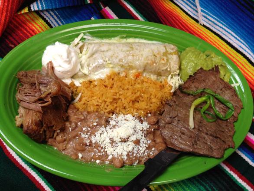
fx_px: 257
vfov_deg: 40.7
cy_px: 96
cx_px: 127
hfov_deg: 52.6
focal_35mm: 35
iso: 64
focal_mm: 4.28
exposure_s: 1/20
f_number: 2.4
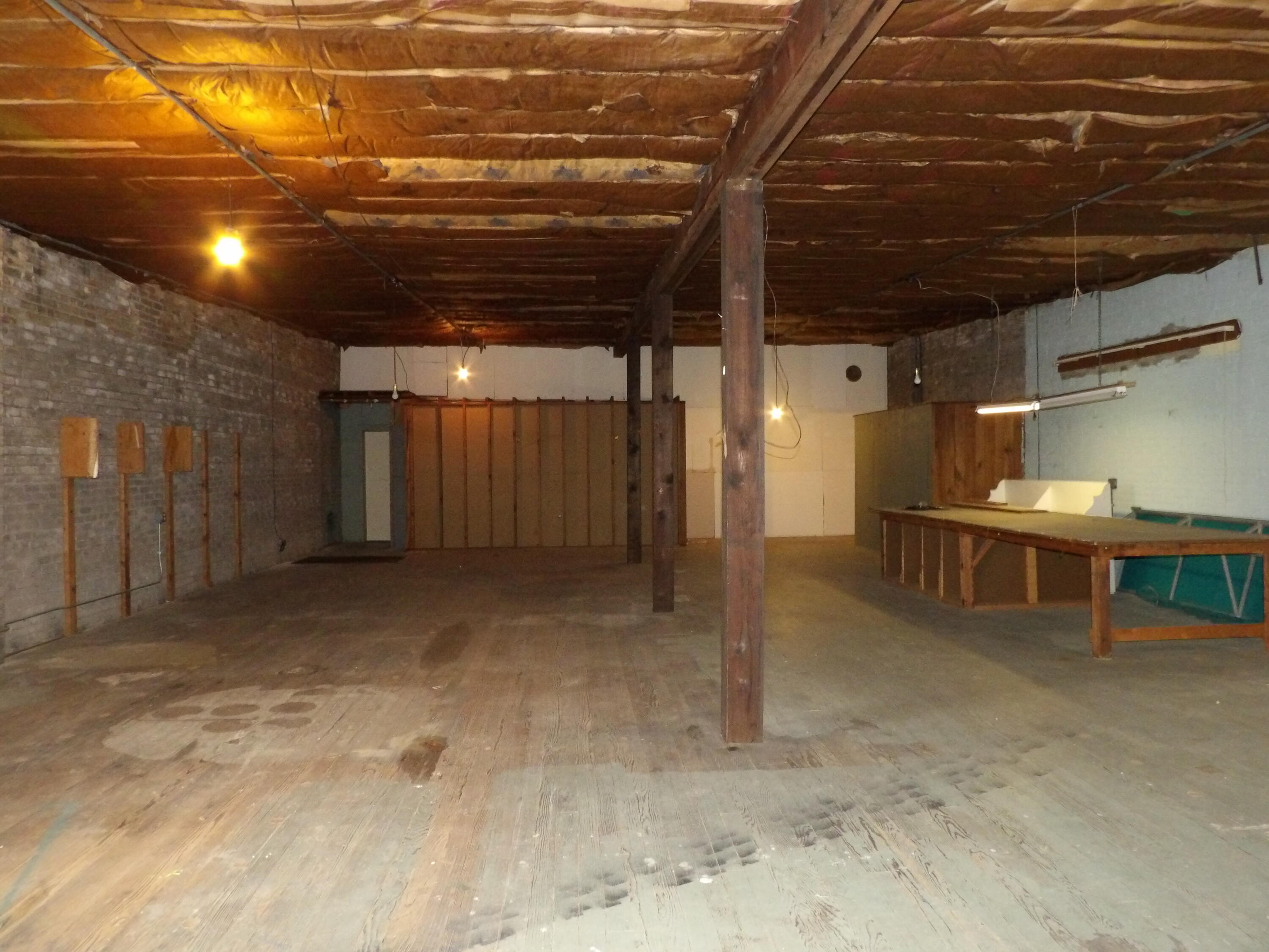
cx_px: 634
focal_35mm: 24
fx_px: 880
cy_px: 476
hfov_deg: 71.6
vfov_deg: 56.8
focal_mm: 4.3
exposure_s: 1/24
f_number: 3.2
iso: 800
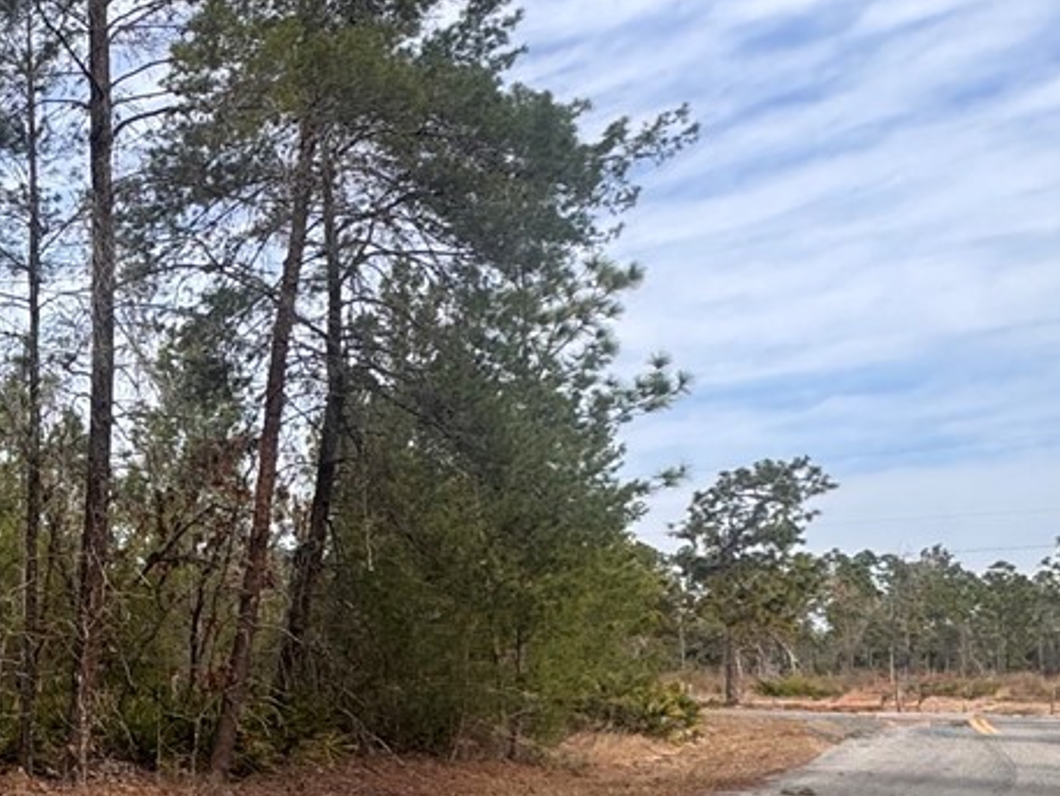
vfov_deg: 29.0
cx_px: -418
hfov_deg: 29.0
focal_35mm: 49
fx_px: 1501
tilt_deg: +1.1
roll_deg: -1.2
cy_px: 641
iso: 50
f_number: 2.2
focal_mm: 2.22
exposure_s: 1/944
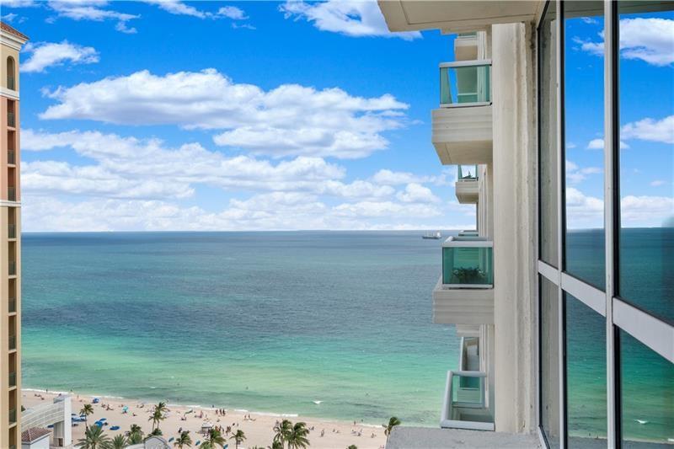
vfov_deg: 41.1
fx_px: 599
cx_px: 337
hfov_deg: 58.7
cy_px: 224
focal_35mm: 32
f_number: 8
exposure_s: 1/500
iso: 250
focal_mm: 32
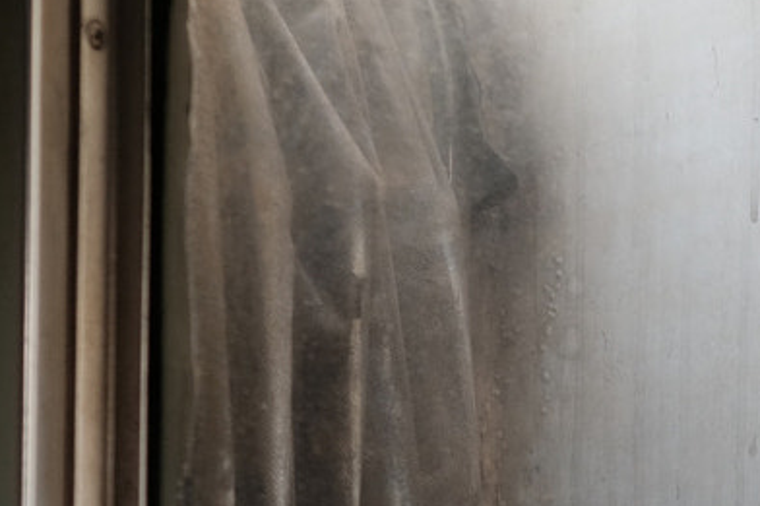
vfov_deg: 9.5
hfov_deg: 12.9
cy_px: 572
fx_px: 3017
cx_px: 1409
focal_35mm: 143
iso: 400
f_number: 4
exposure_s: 1/125
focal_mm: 23
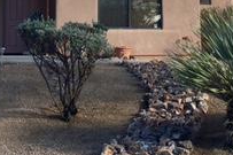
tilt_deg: +9.6
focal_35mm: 95
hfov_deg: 21.5
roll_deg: +1.6
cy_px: -57
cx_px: 137
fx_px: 614
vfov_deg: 13.7
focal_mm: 4.15
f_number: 2.2
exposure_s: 1/561
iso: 25
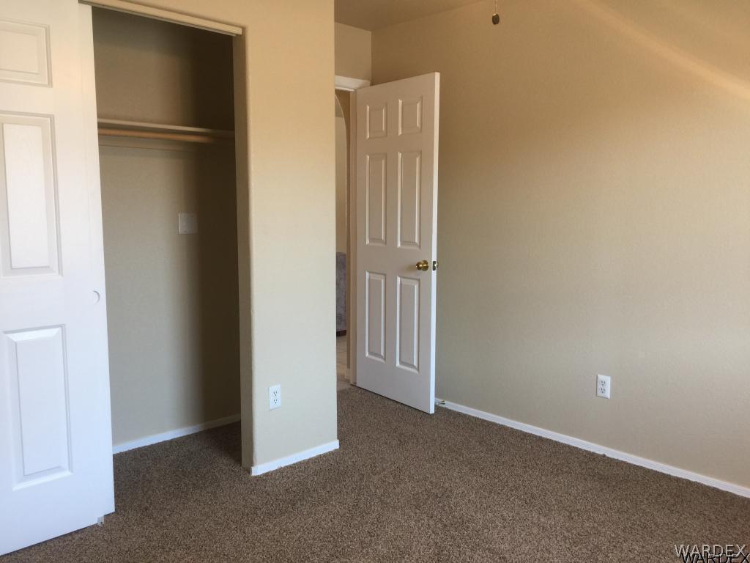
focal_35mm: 29
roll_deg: -0.6
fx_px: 628
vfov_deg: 48.2
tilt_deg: -7.7
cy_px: 282
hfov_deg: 61.7
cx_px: 375
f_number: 2.2
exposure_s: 1/30
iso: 32
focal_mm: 4.15
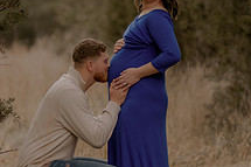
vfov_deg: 4.0
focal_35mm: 343
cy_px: 100
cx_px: 86
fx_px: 2390
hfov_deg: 6.0
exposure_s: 1/2000
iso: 200
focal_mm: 85
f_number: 1.4
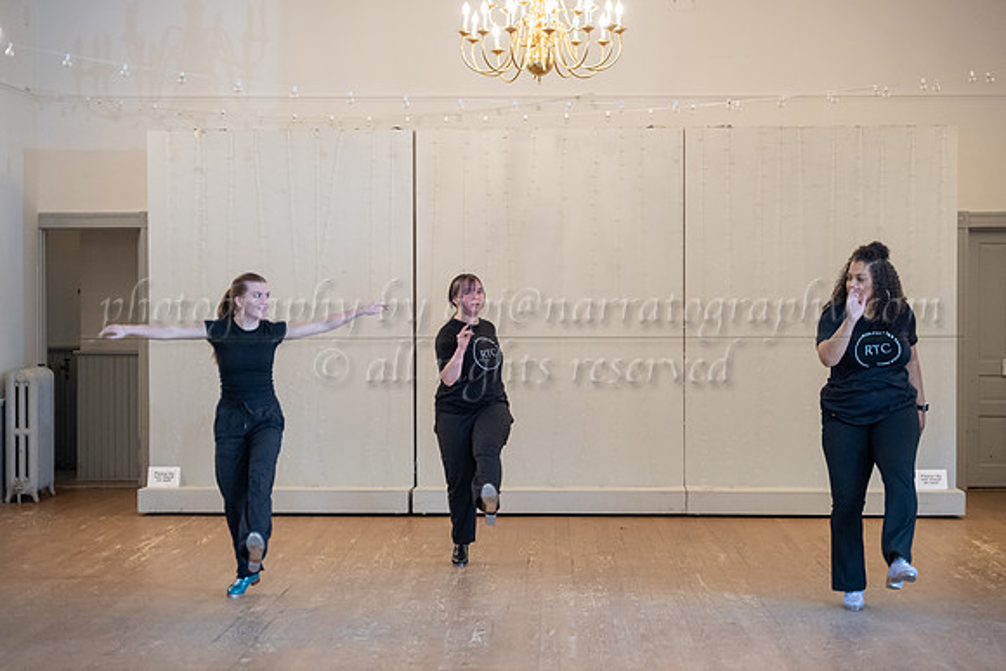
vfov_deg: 17.4
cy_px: 357
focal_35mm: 79
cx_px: 493
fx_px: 2196
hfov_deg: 25.8
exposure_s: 1/200
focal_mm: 70
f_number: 2.8
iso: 1600
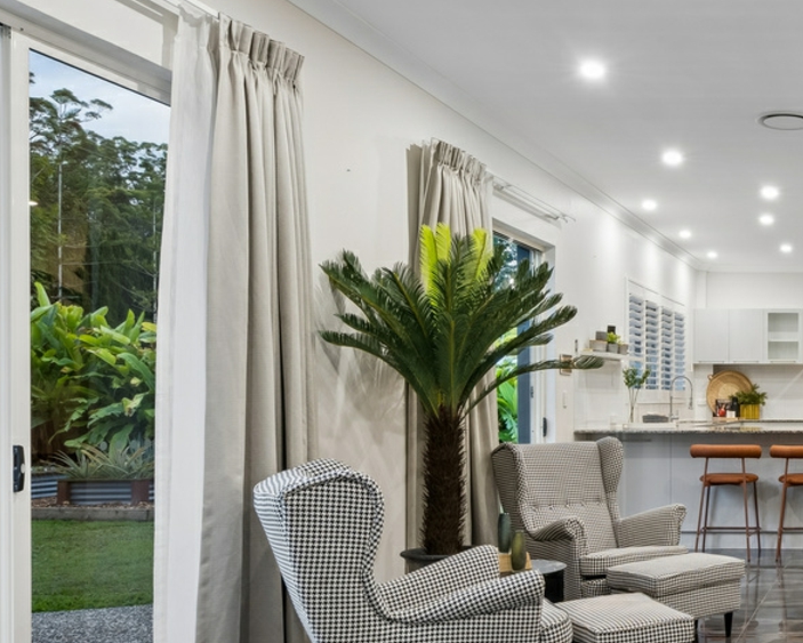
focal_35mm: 41
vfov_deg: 36.3
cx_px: 897
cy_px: 410
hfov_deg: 37.1
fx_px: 975
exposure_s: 1
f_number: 11
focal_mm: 16
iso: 100
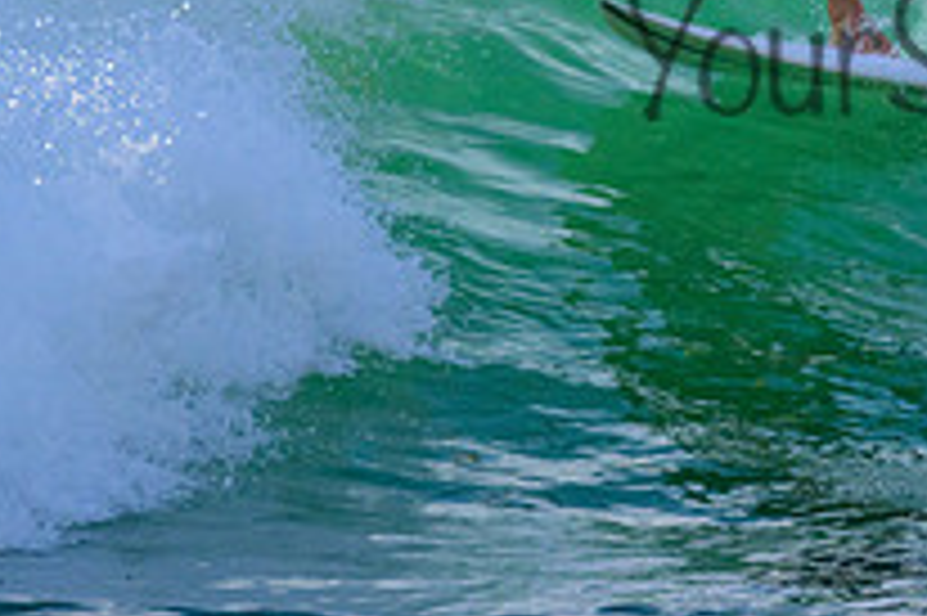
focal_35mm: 2252
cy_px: 11
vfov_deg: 0.6
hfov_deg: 0.9
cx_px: 1089
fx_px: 57941
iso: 1600
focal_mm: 800
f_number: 11
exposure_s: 1/2000
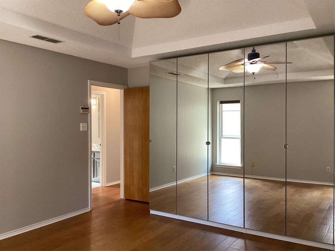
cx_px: 168
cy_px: 126
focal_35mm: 31
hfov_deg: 58.4
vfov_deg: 45.4
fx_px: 300
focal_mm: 3.3
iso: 200
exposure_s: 1/60
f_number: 2.4
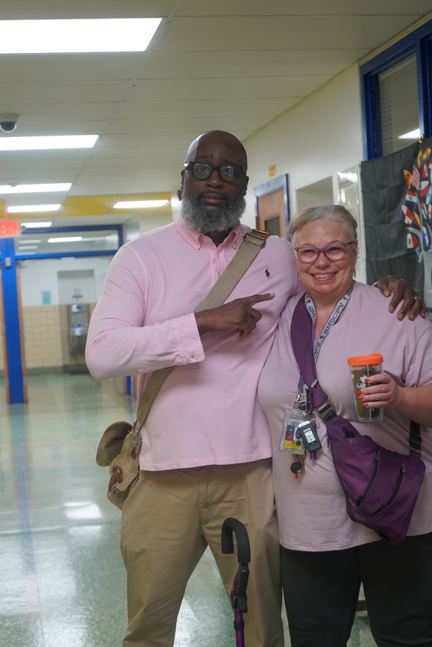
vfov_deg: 33.9
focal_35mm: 59
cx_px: 239
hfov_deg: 23.0
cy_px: 341
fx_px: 1061
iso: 2000
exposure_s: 1/160
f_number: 4.5
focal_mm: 50
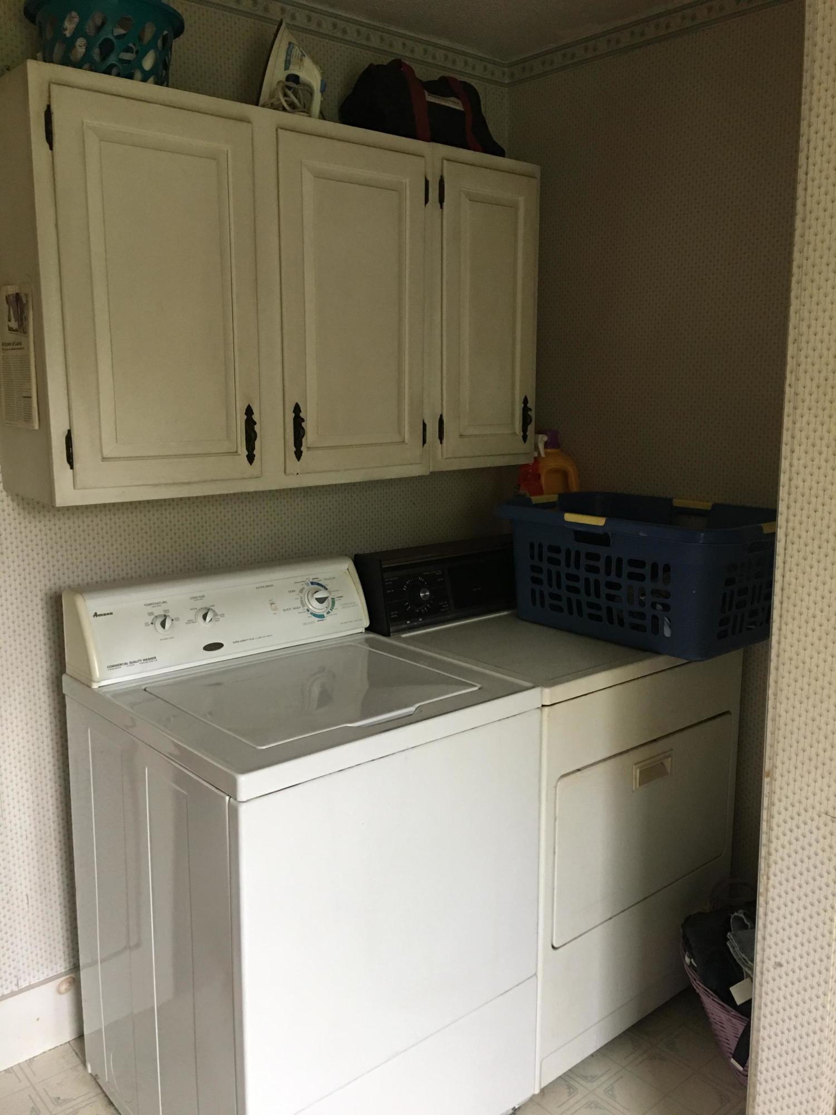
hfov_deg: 48.2
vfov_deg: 61.7
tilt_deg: -9.0
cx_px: 418
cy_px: 558
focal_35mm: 29
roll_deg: +1.1
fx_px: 934
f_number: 2.2
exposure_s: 1/15
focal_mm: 4.15
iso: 64
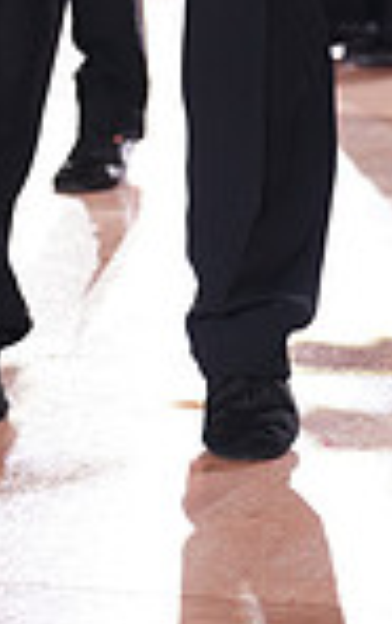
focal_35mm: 279
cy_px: -346
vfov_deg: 7.4
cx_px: -204
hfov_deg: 4.7
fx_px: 4751
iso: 2000
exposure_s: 1/500
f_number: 2.8
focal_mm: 70
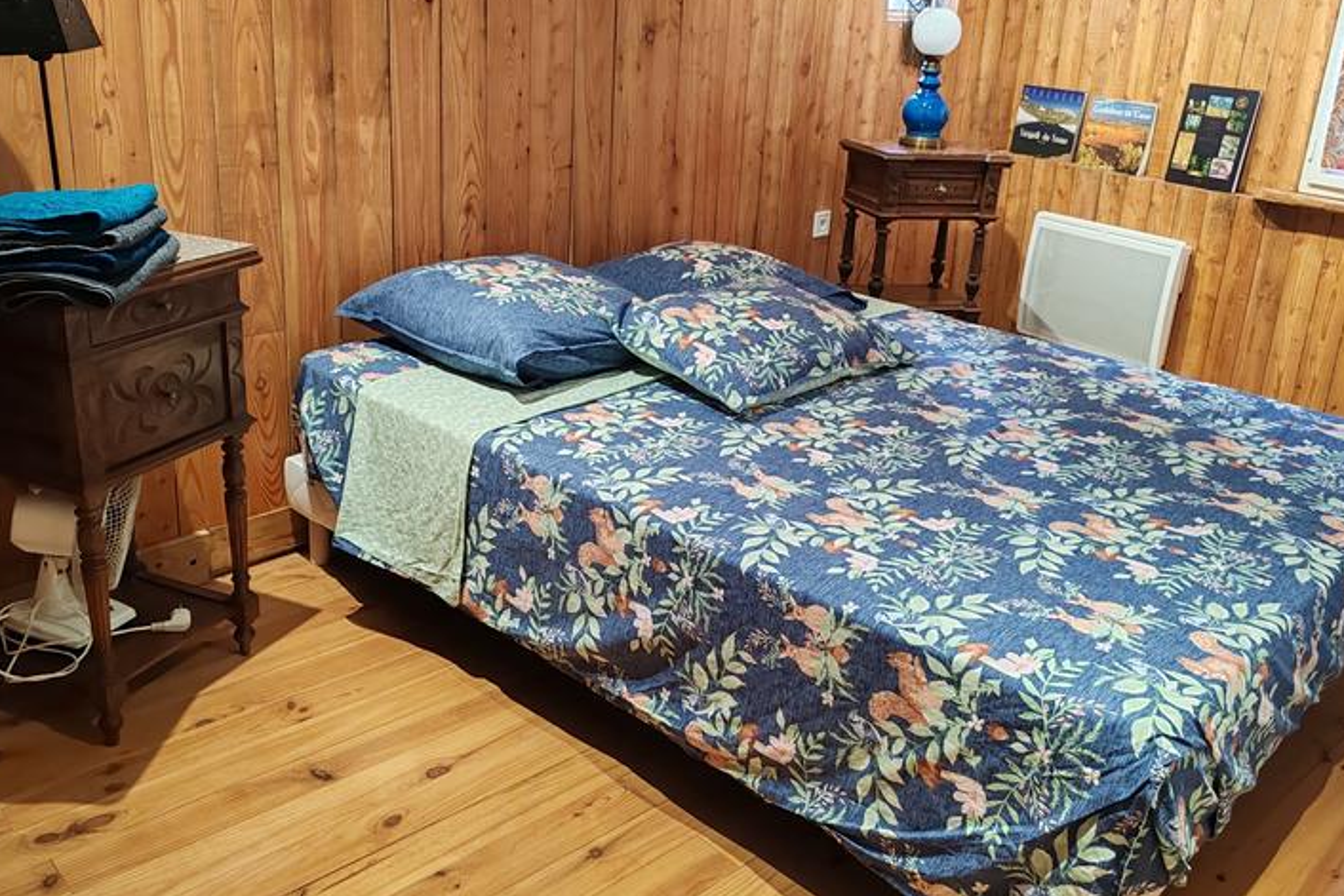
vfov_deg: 39.9
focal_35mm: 33
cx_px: 683
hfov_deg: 57.2
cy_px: 405
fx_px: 1232
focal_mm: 6.12
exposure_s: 1/50
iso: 1000
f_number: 1.9
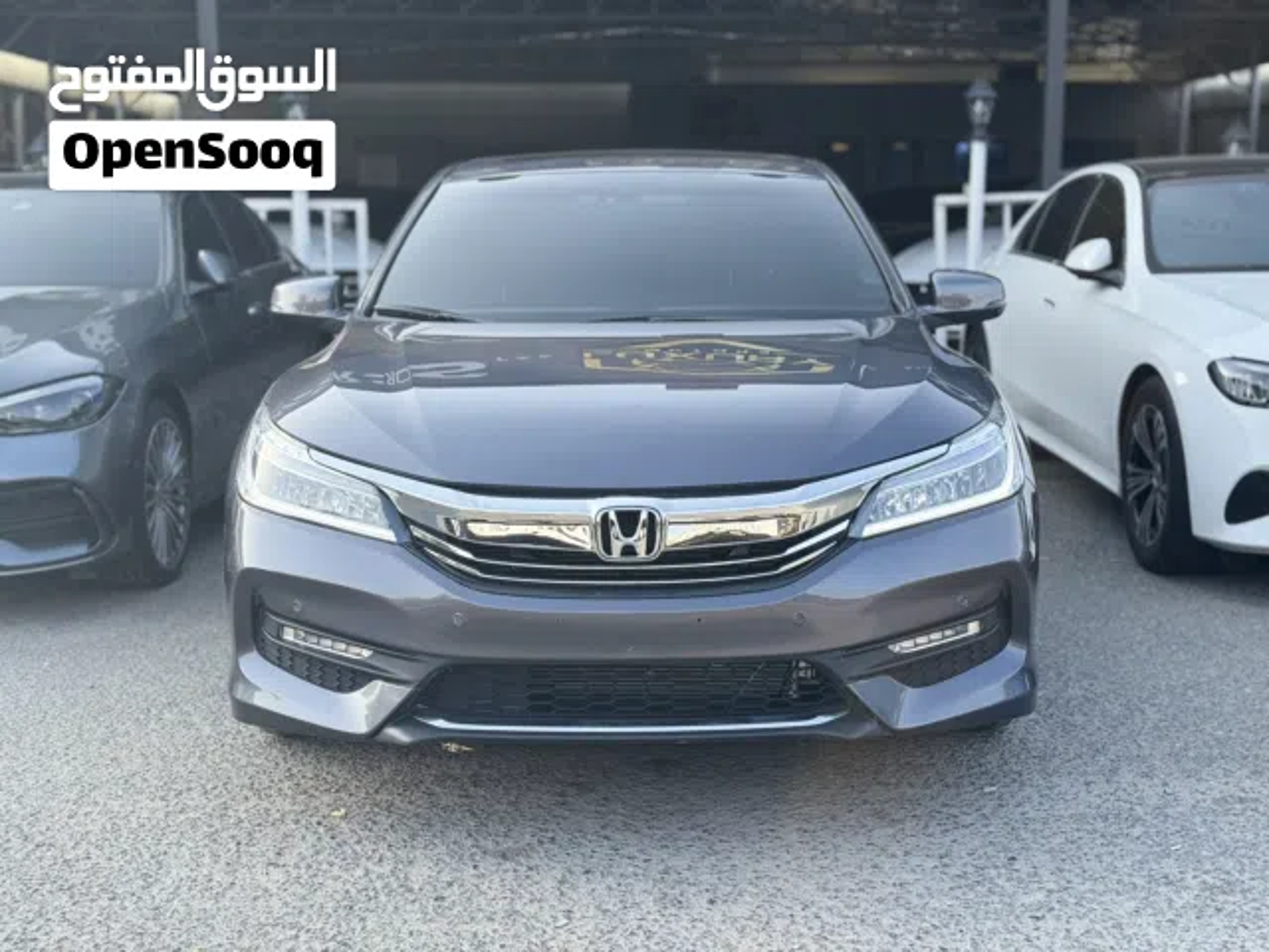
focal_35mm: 48
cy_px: 476
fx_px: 1760
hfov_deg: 39.7
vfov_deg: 30.3
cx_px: 634
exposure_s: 1/765
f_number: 1.78
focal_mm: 6.76
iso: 64
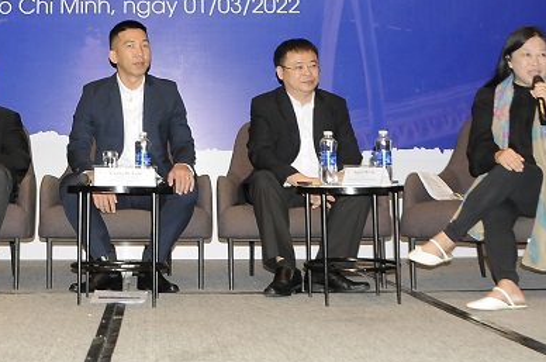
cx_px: 142
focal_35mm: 65
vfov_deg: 20.2
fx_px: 984
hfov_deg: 30.5
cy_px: -1
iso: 800
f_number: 5
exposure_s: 1/60
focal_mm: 21
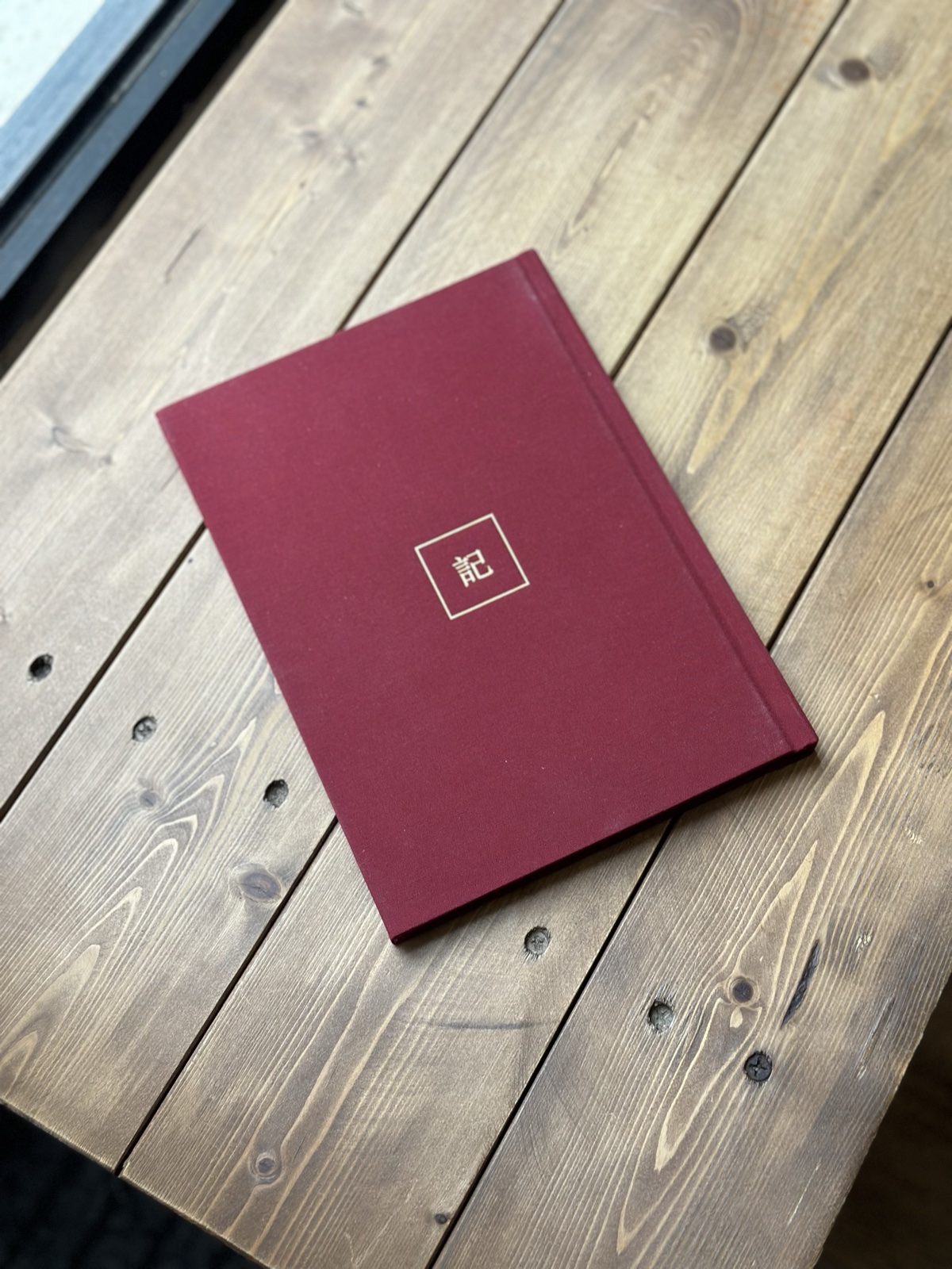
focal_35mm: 48
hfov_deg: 30.3
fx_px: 1760
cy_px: 634
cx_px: 476
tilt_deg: -66.2
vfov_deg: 39.7
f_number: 1.78
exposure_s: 1/161
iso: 125
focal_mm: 6.86
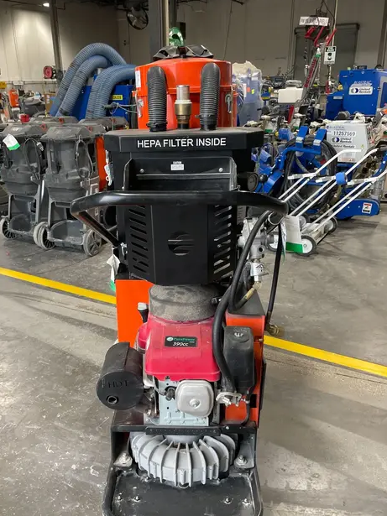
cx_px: 175
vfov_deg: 58.3
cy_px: 274
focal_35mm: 31
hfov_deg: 45.4
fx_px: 462
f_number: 1.6
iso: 125
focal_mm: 4.2
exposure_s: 1/59
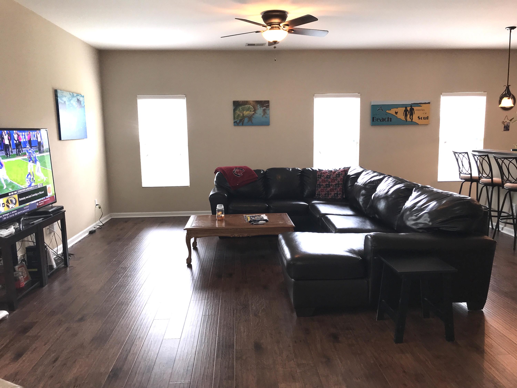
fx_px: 418
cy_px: 194
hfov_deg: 63.4
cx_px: 258
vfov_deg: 49.7
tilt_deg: -8.5
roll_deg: +1.2
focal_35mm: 28
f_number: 1.8
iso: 25
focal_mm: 3.99
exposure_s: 1/40
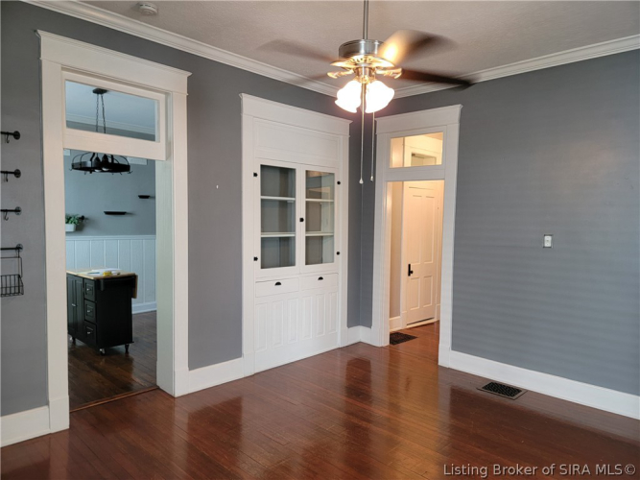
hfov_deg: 71.6
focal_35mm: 24
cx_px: 320
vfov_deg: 56.8
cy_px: 240
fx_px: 444
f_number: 1.8
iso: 200
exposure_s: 1/40
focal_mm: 6.7
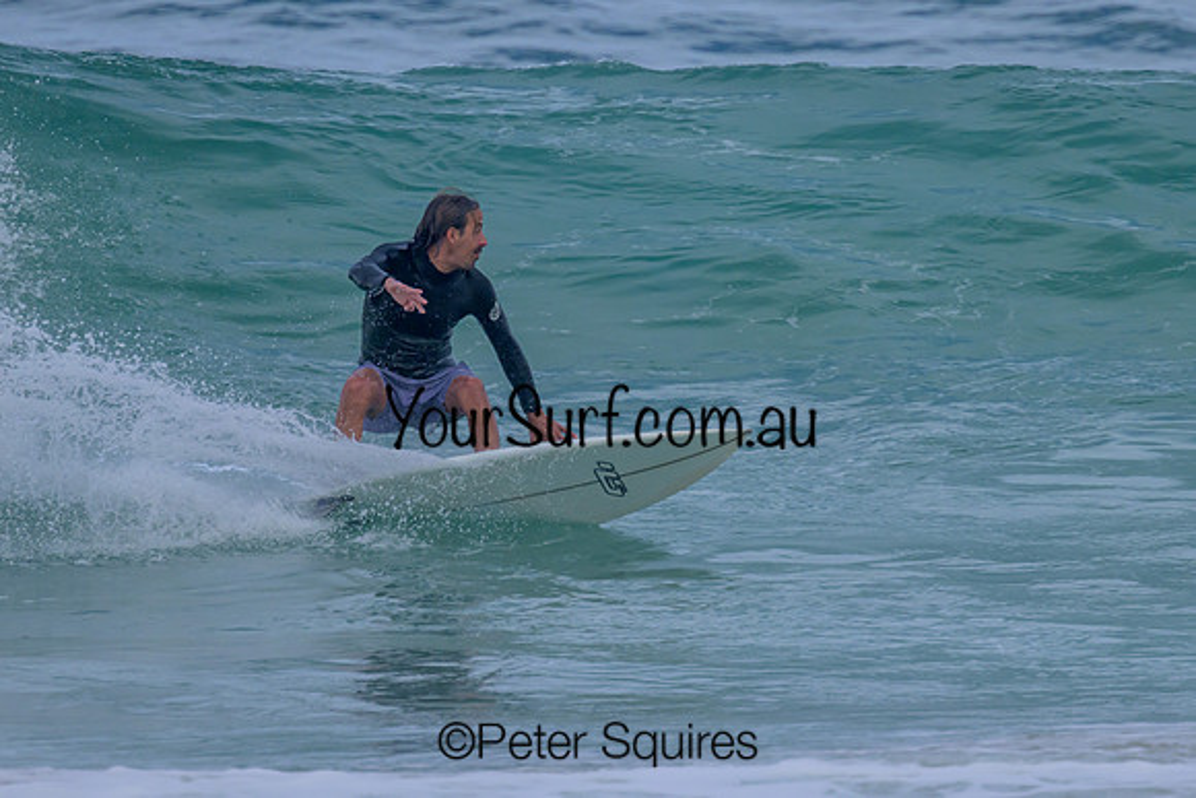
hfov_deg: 1.9
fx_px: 35776
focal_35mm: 1077
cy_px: 273
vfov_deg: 1.3
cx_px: 653
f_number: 11
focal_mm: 800
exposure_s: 1/2000
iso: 1000
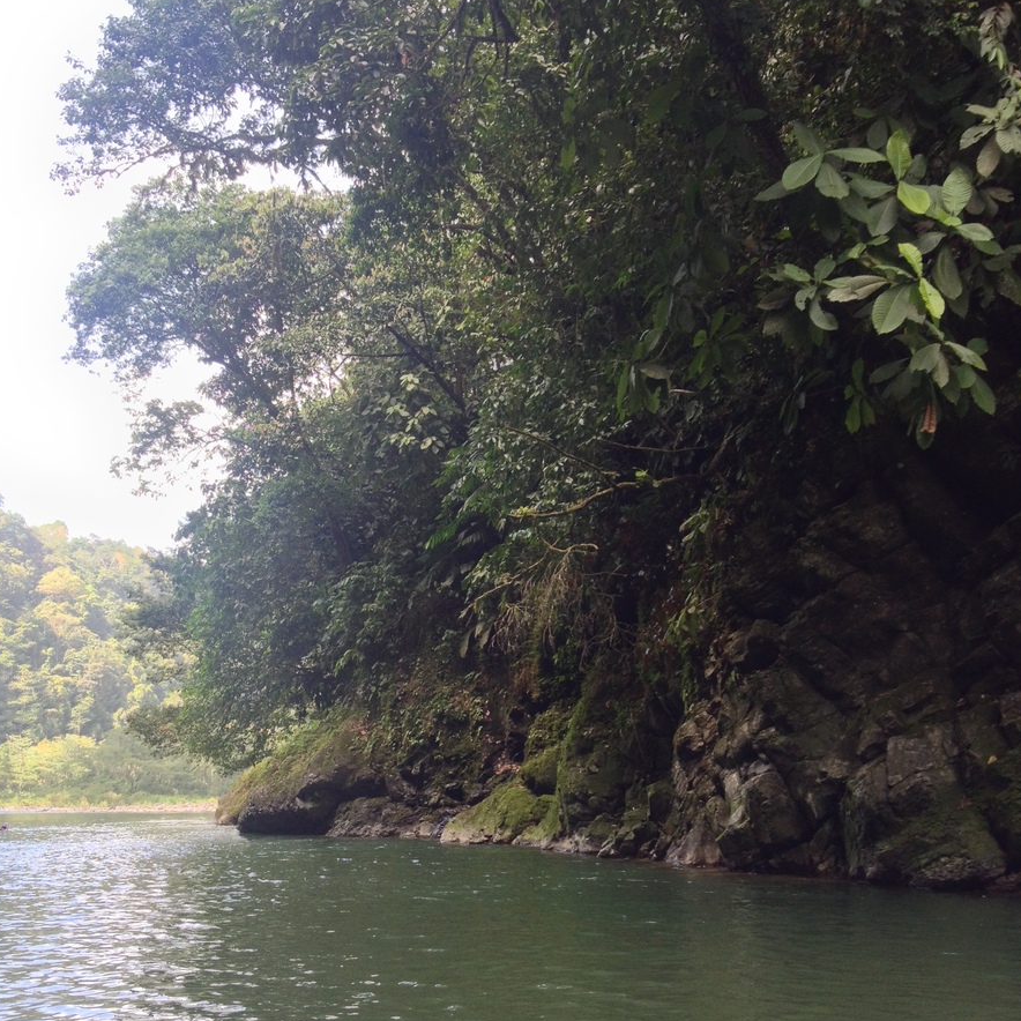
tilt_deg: +7.9
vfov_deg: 40.0
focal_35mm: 42
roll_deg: +0.4
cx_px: 504
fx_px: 1402
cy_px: 535
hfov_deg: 40.0
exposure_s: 1/120
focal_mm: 4.28
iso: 64
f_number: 2.4
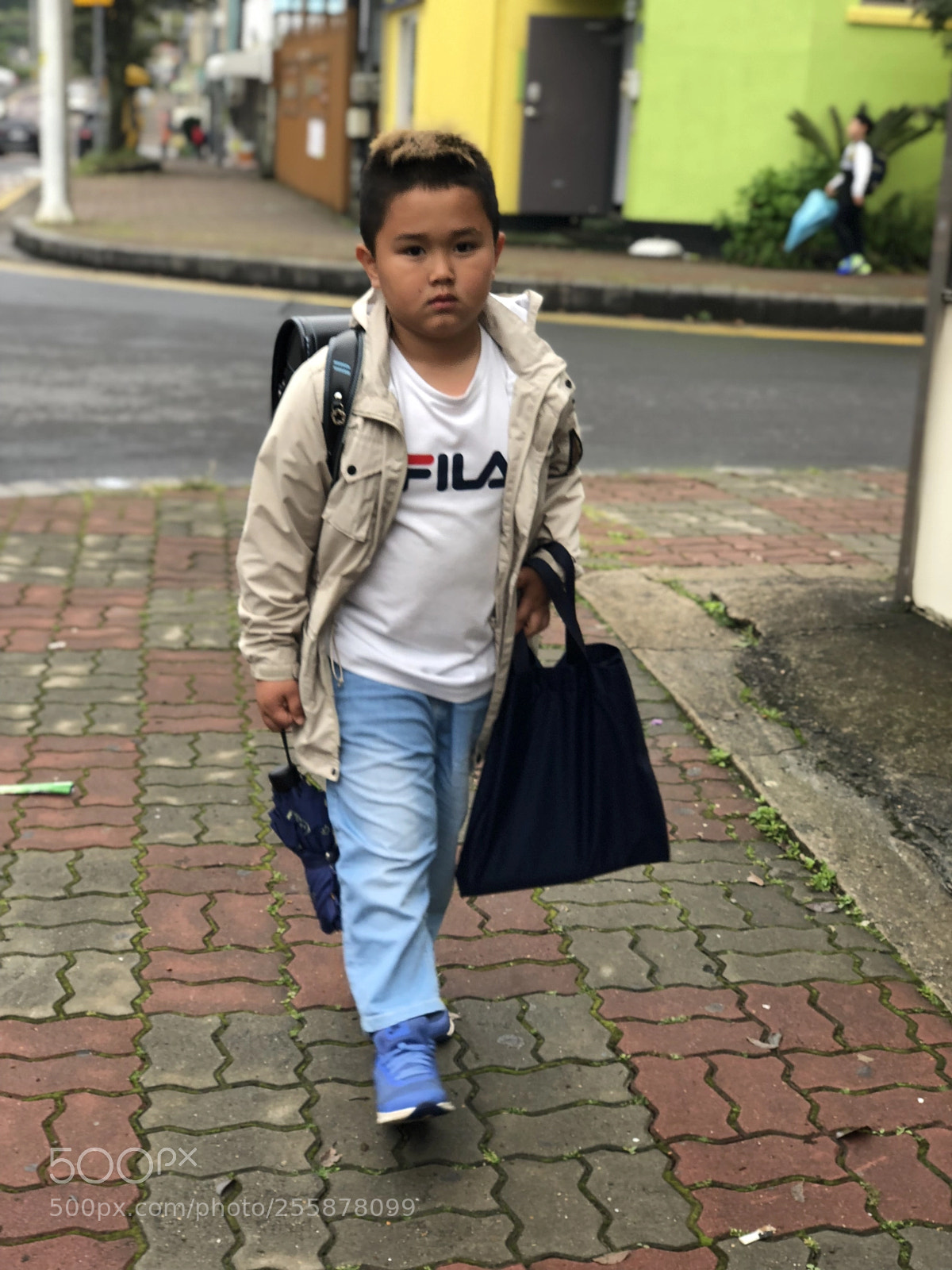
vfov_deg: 36.8
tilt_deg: -14.0
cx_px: 476
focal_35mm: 52
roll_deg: -0.2
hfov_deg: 28.0
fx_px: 1907
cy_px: 635
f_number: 2.4
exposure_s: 1/60
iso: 25
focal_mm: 6
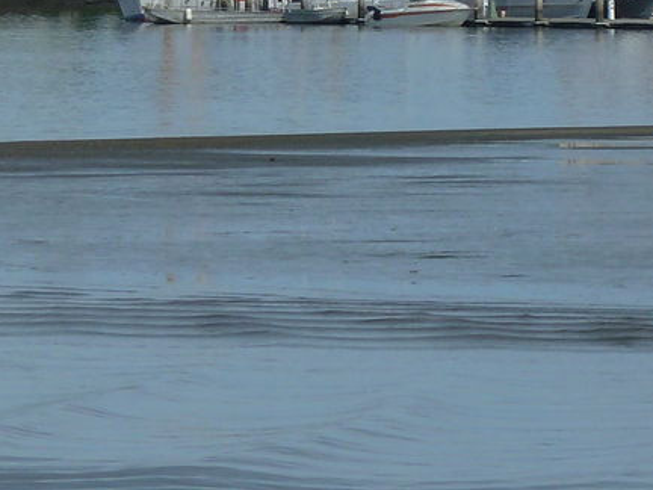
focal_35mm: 585
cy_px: -236
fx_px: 11036
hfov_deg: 3.4
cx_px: 132
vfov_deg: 2.5
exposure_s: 1/640
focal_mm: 25.9
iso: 80
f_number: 5.6
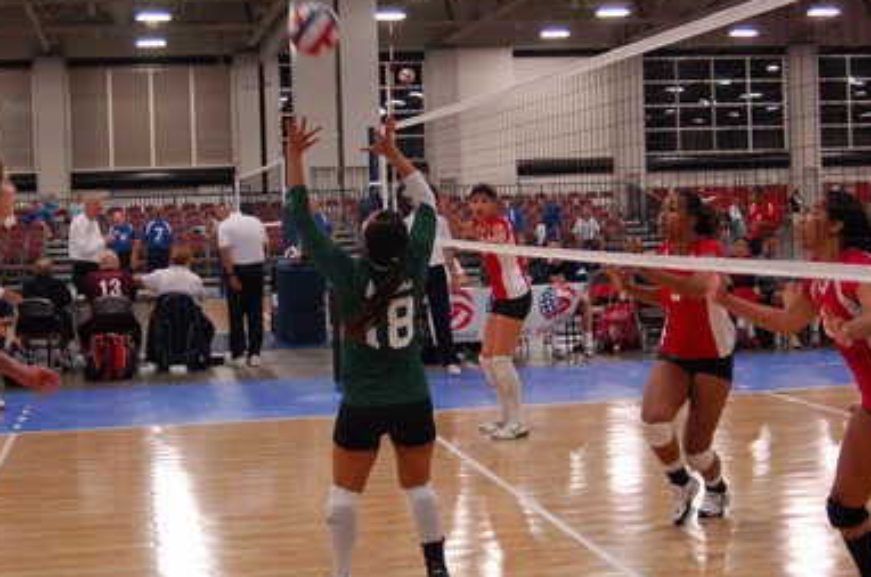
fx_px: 1594
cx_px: 415
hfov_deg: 30.6
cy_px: 255
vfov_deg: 20.5
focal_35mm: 66
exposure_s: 1/250
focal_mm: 28
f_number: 3.3
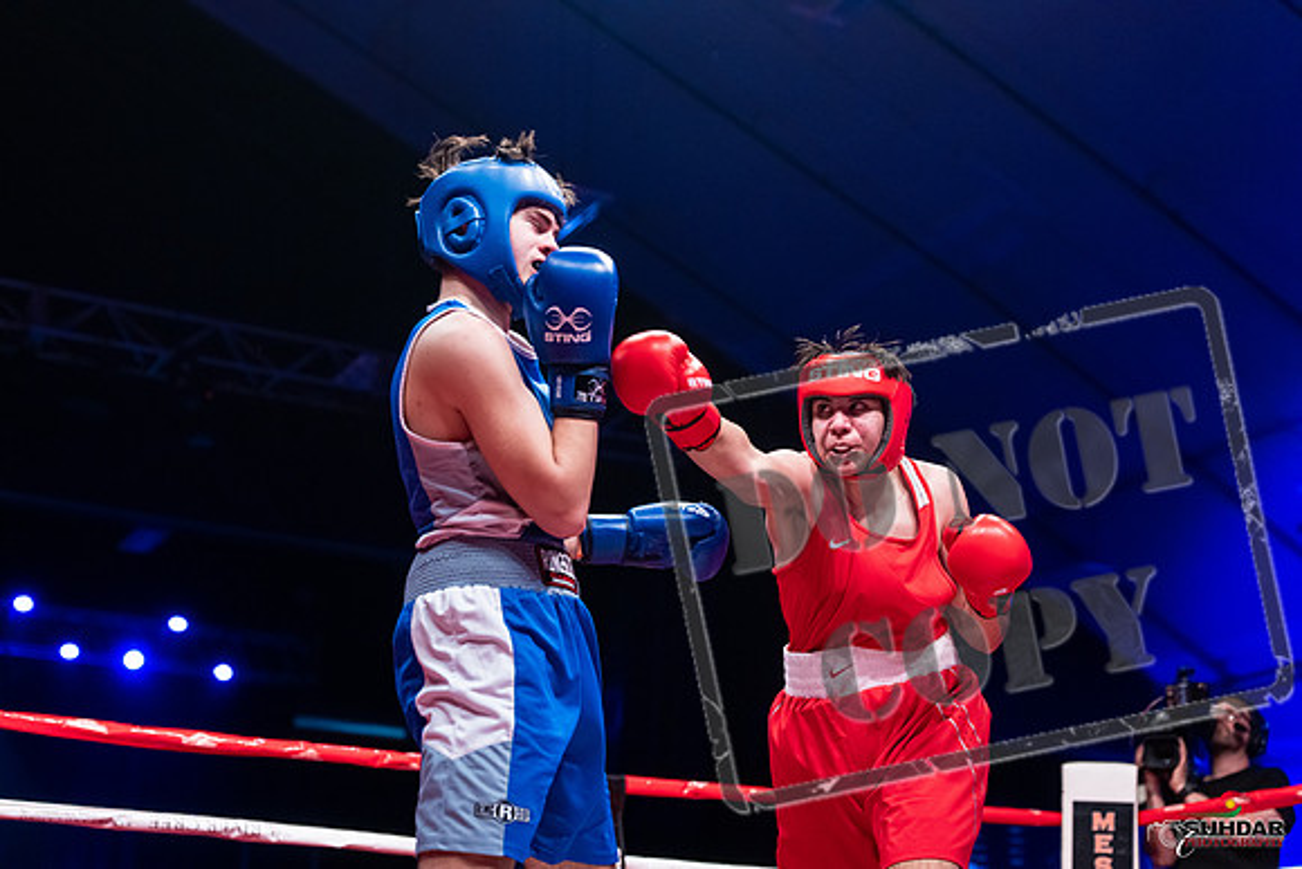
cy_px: 434
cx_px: 651
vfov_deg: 21.6
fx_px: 2279
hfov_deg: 31.9
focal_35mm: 63
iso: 3200
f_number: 2.8
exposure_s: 1/800
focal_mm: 63
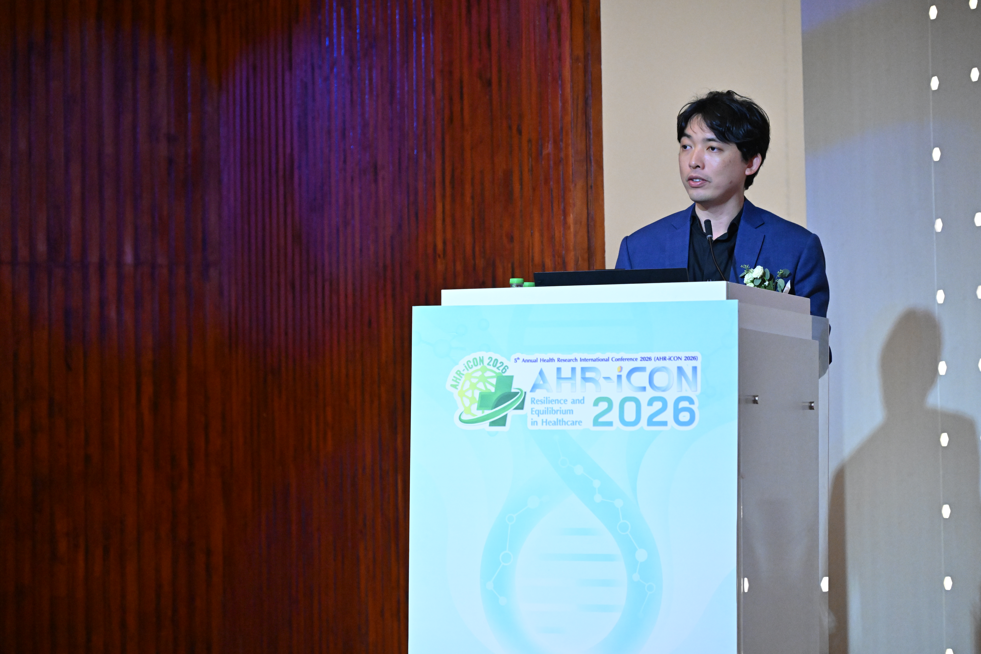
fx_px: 3270
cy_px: 327
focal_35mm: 120
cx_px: 490
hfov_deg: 17.1
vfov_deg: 11.4
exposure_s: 1/250
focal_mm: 120
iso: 6400
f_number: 4
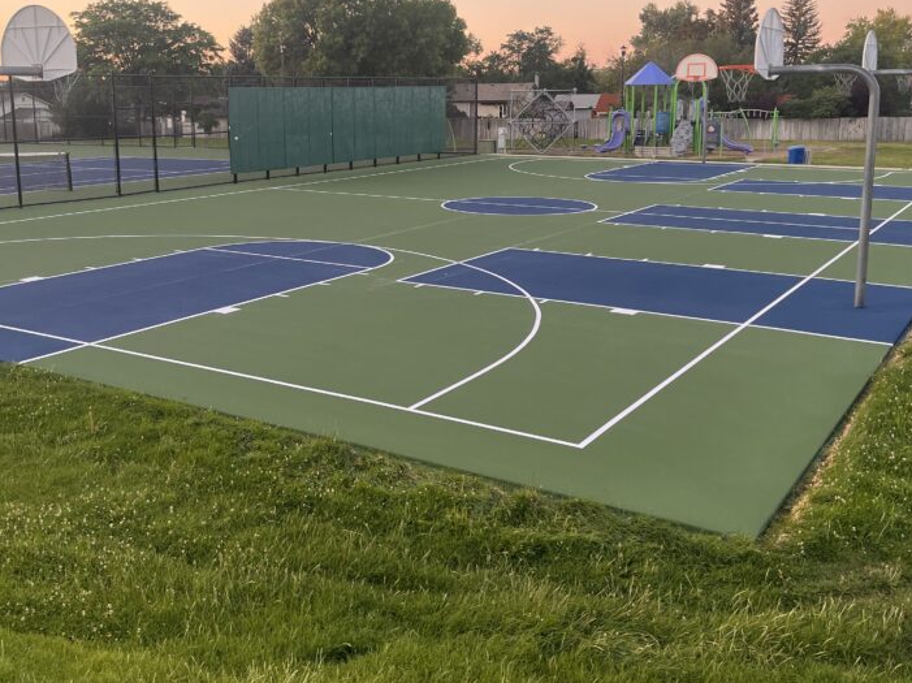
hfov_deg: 48.8
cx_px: 375
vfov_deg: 37.6
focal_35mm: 38
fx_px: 1001
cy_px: 278
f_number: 1.6
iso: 64
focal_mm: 5.1
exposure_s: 1/122
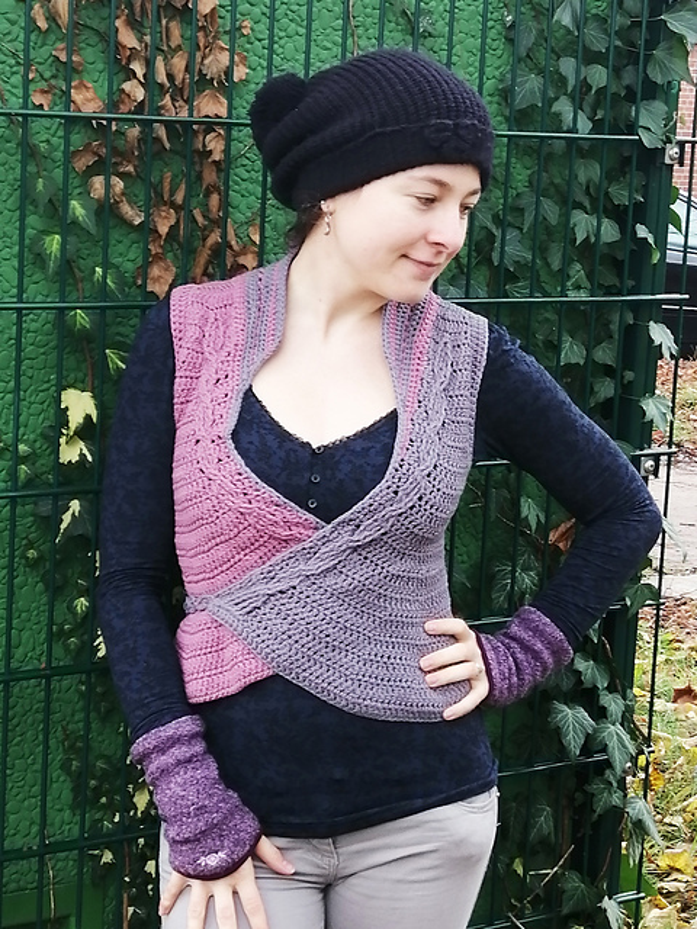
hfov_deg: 17.2
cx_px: 348
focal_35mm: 86
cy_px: 464
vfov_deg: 22.8
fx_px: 2309
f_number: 1.8
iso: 80
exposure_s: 1/50
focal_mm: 3.88
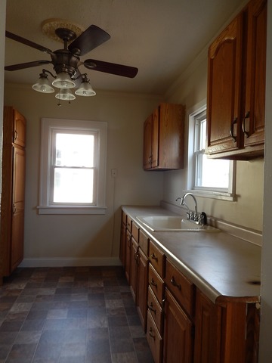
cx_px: 136
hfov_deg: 54.9
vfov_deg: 69.4
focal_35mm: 25
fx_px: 262
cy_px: 182
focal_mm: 4.5
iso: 125
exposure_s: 1/50
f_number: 3.4
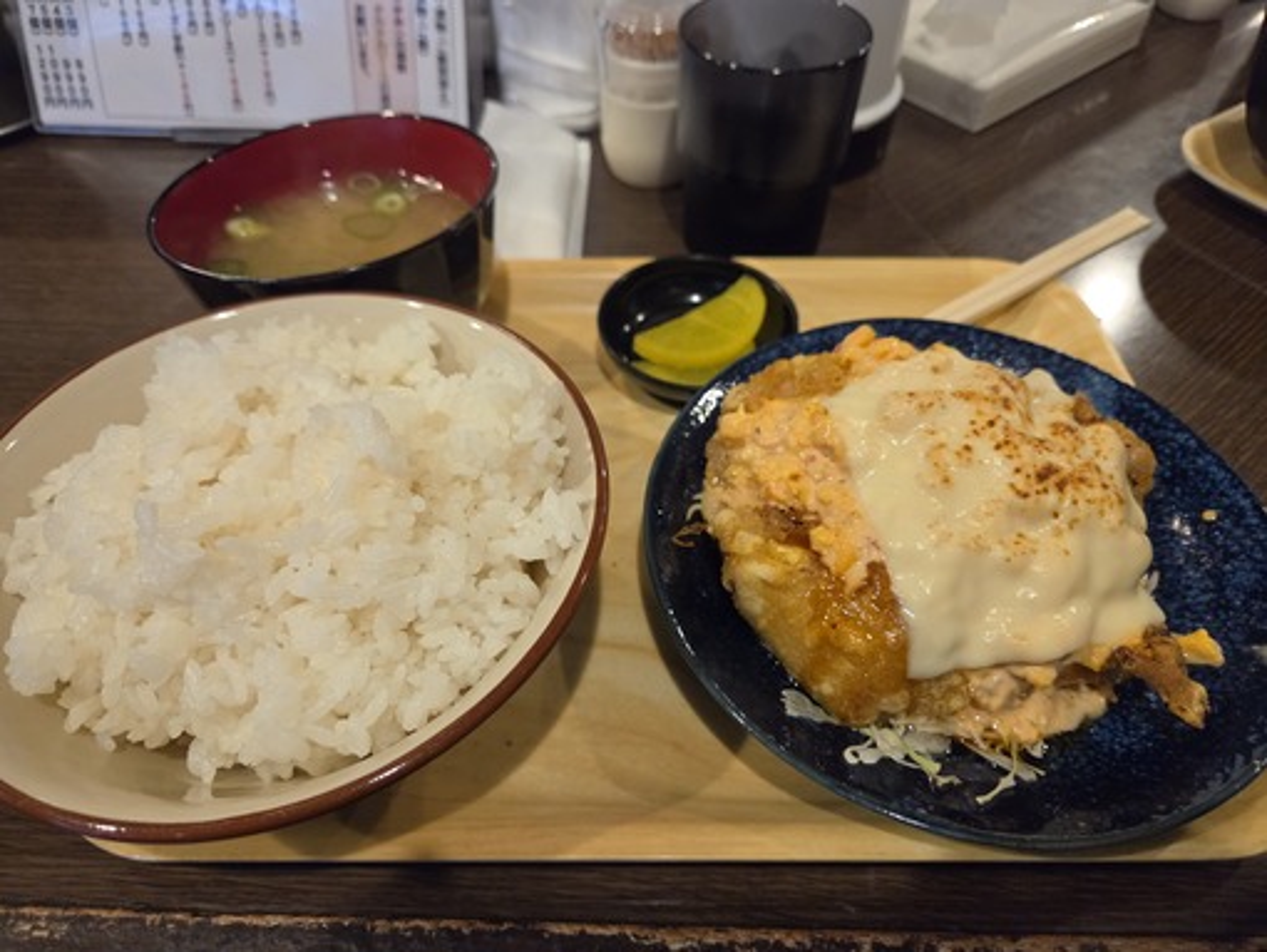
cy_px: 476
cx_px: 634
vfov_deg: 58.9
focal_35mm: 23
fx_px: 842
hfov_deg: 73.9
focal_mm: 5.4
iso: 800
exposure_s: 1/100
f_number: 1.8
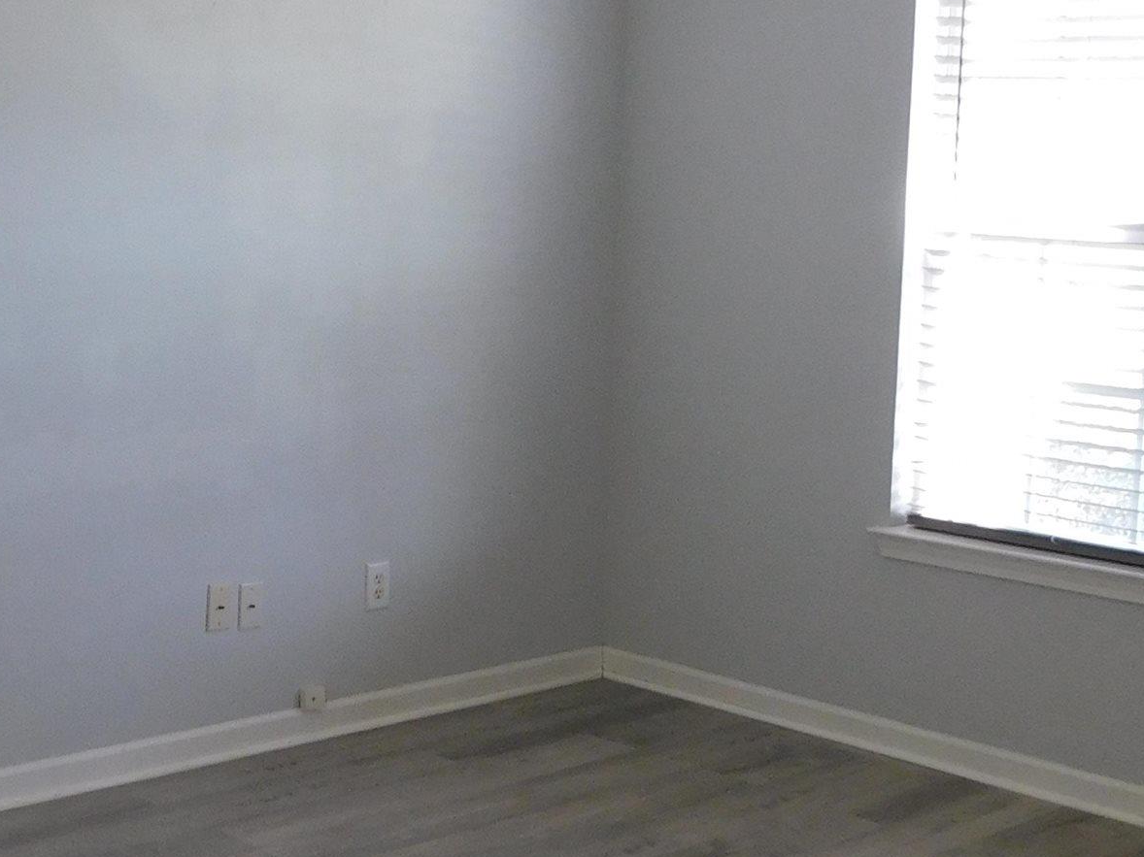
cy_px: 373
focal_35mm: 60
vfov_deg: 24.4
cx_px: 252
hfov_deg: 31.5
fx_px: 1982
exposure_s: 1/30
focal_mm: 4
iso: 200
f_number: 3
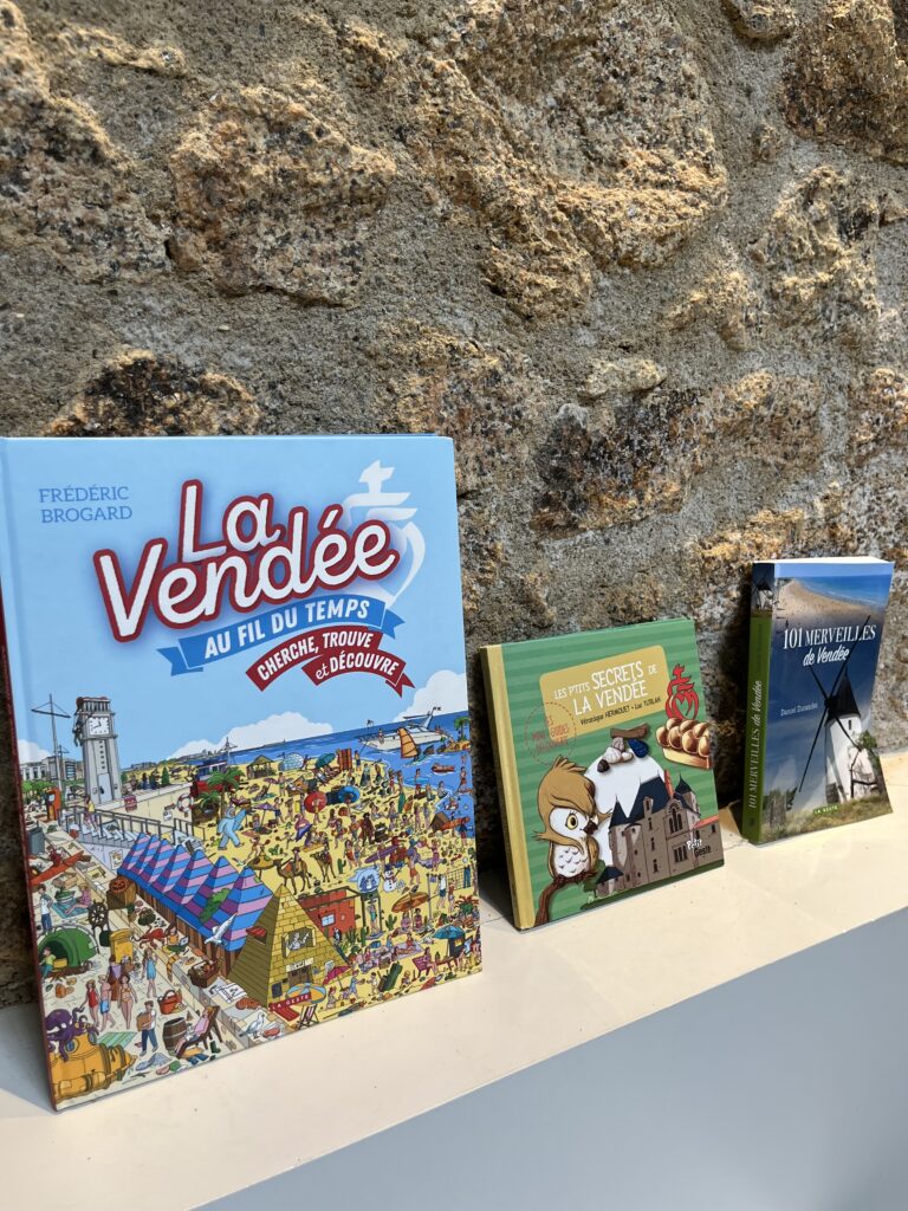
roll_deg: -1.3
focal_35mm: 26
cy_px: 606
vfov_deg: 67.3
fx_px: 909
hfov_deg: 53.1
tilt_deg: -16.9
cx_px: 454
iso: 100
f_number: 1.6
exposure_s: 1/100
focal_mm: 5.1
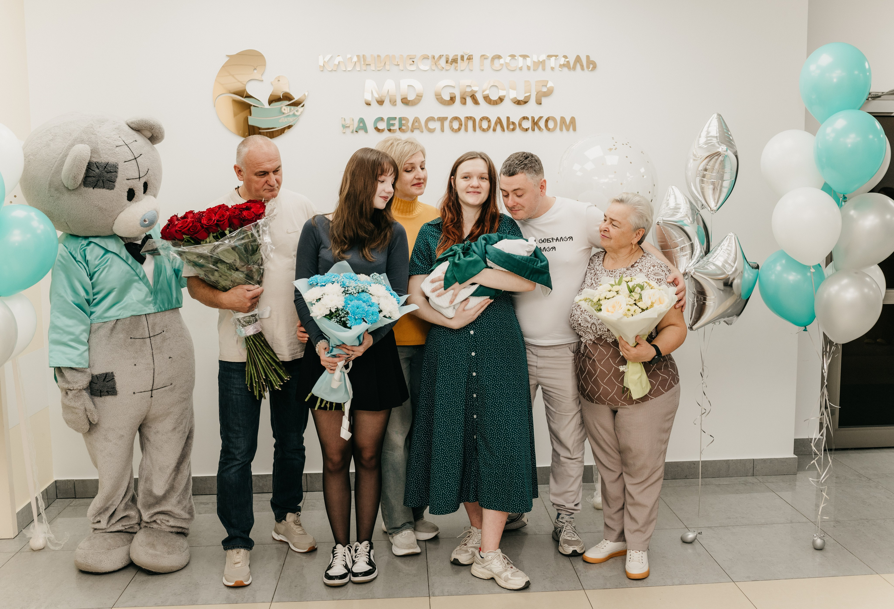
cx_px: 465
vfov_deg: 37.0
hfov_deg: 52.3
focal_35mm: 36
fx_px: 911
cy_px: 310
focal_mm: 35
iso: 400
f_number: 4
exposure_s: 1/160
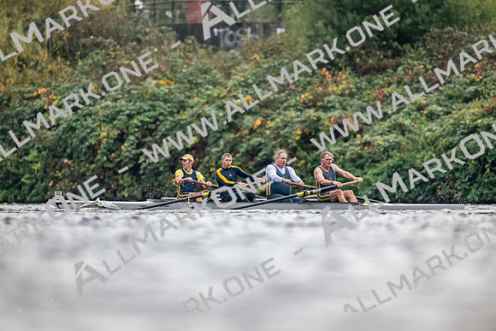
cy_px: 166
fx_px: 8268
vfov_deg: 2.3
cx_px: 248
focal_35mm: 600
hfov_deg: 3.4
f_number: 4
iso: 2800
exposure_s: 1/2500
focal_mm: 600
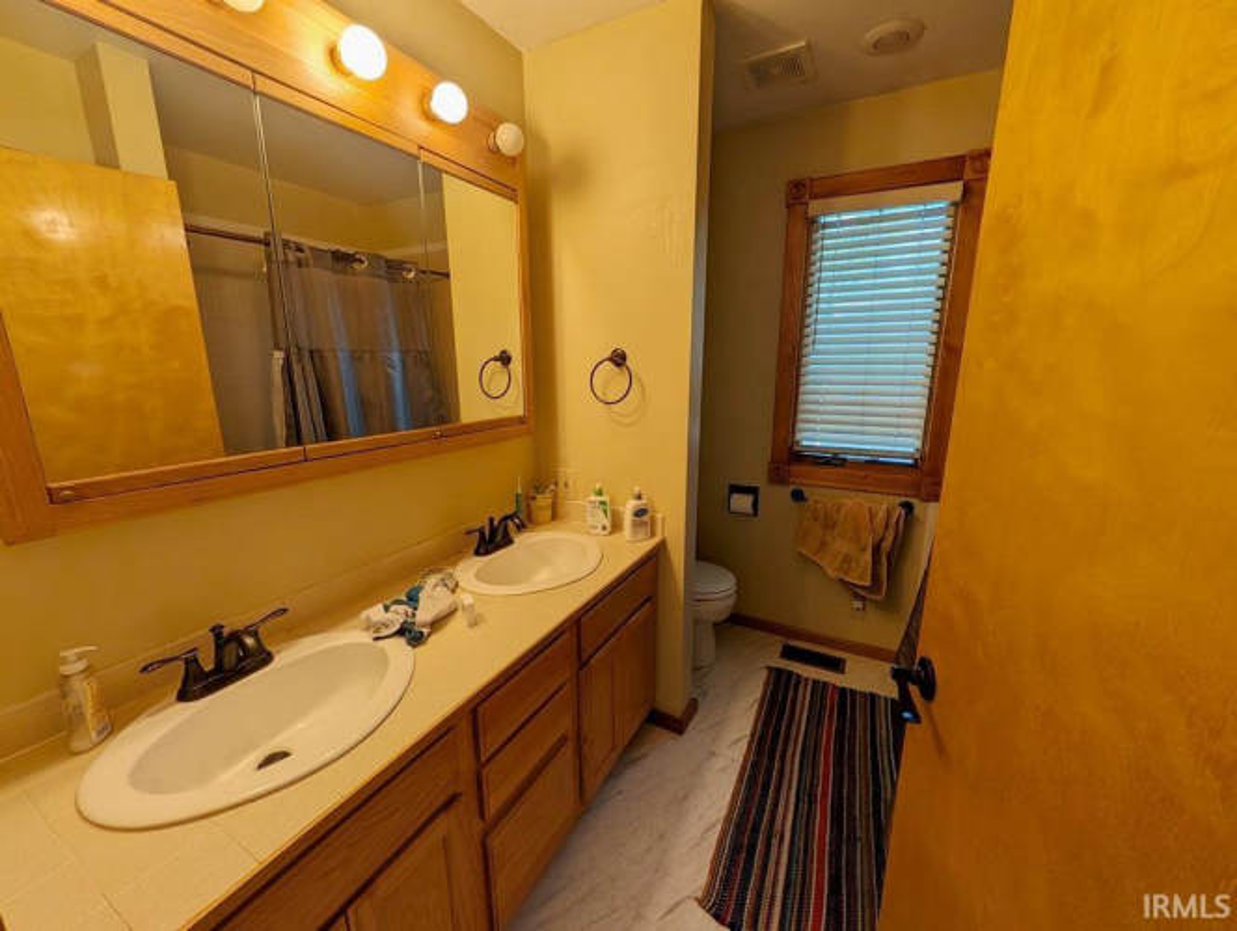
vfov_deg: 94.6
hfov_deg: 110.5
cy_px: 466
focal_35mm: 12
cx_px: 618
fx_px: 429
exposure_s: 1/205
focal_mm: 2.02
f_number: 1.7
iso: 55
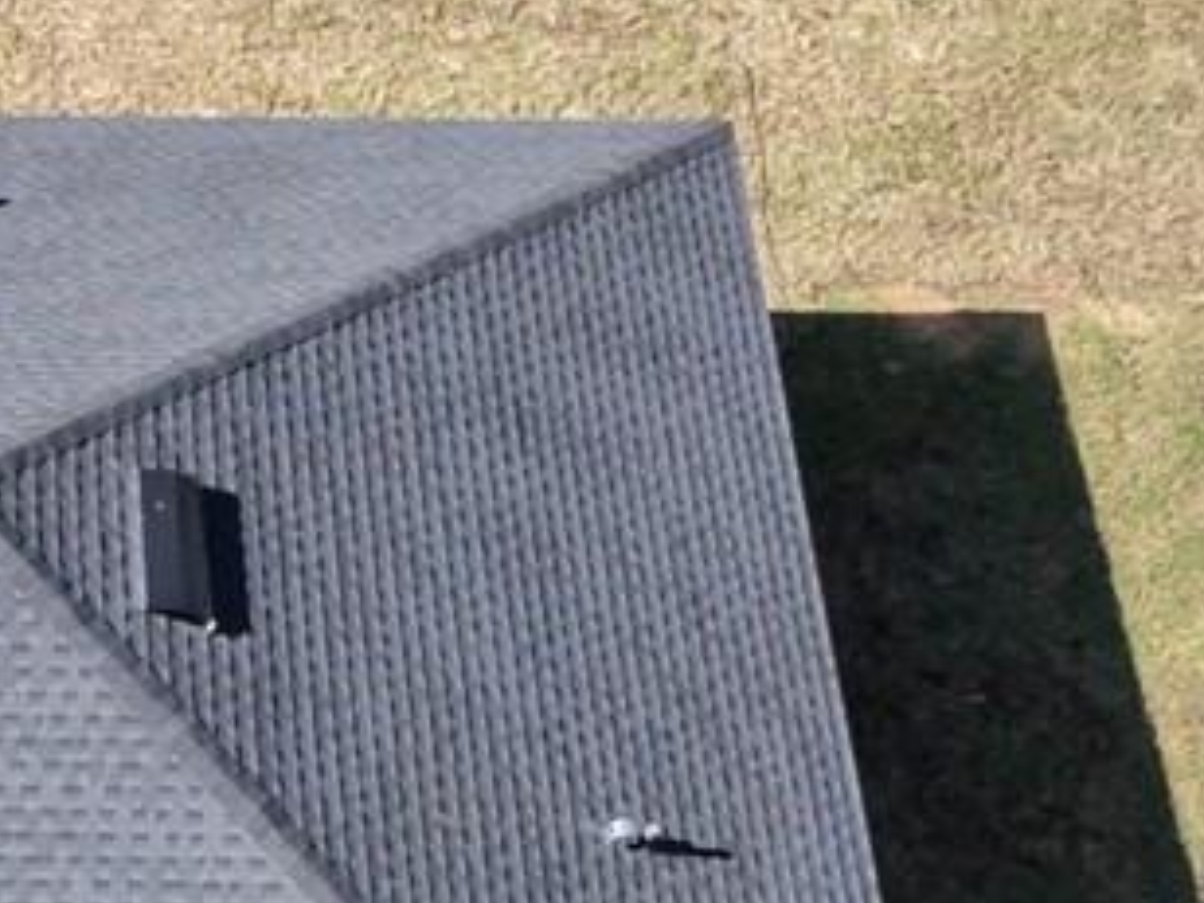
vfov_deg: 16.4
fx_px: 2887
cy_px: 1313
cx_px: -235
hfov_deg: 21.8
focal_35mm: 83
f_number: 2.2
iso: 400
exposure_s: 1/1250
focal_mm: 3.05
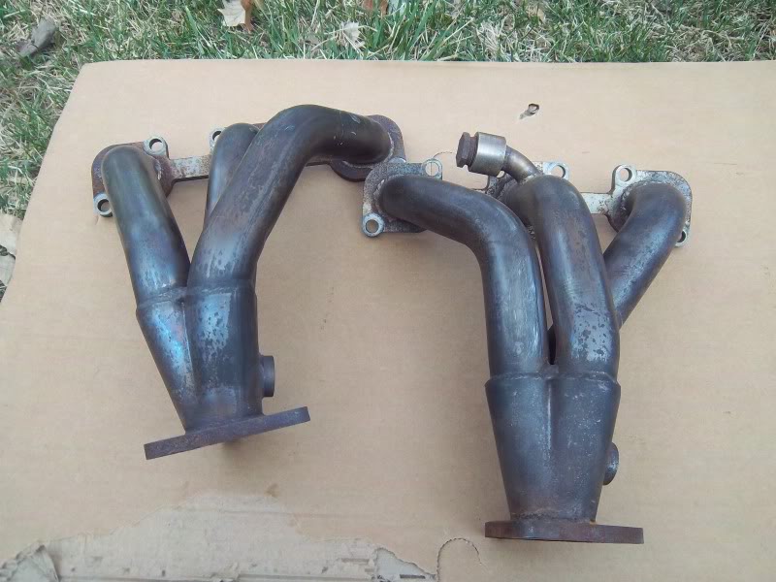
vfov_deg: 49.7
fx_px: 628
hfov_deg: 63.4
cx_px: 388
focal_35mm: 28
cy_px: 291
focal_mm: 5.1
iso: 64
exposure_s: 1/160
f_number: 3.5
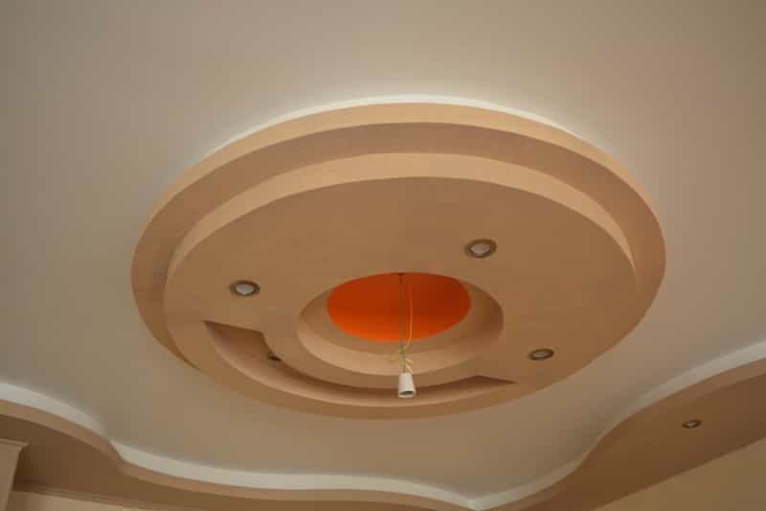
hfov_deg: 53.1
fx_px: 766
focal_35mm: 36
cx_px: 383
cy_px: 256
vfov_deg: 36.9
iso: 400
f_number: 5
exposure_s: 1/100
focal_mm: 24
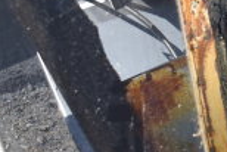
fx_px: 827
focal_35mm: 131
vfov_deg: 10.5
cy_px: 89
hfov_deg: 13.5
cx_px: 448
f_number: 5.6
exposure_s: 1/125
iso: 200
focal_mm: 22
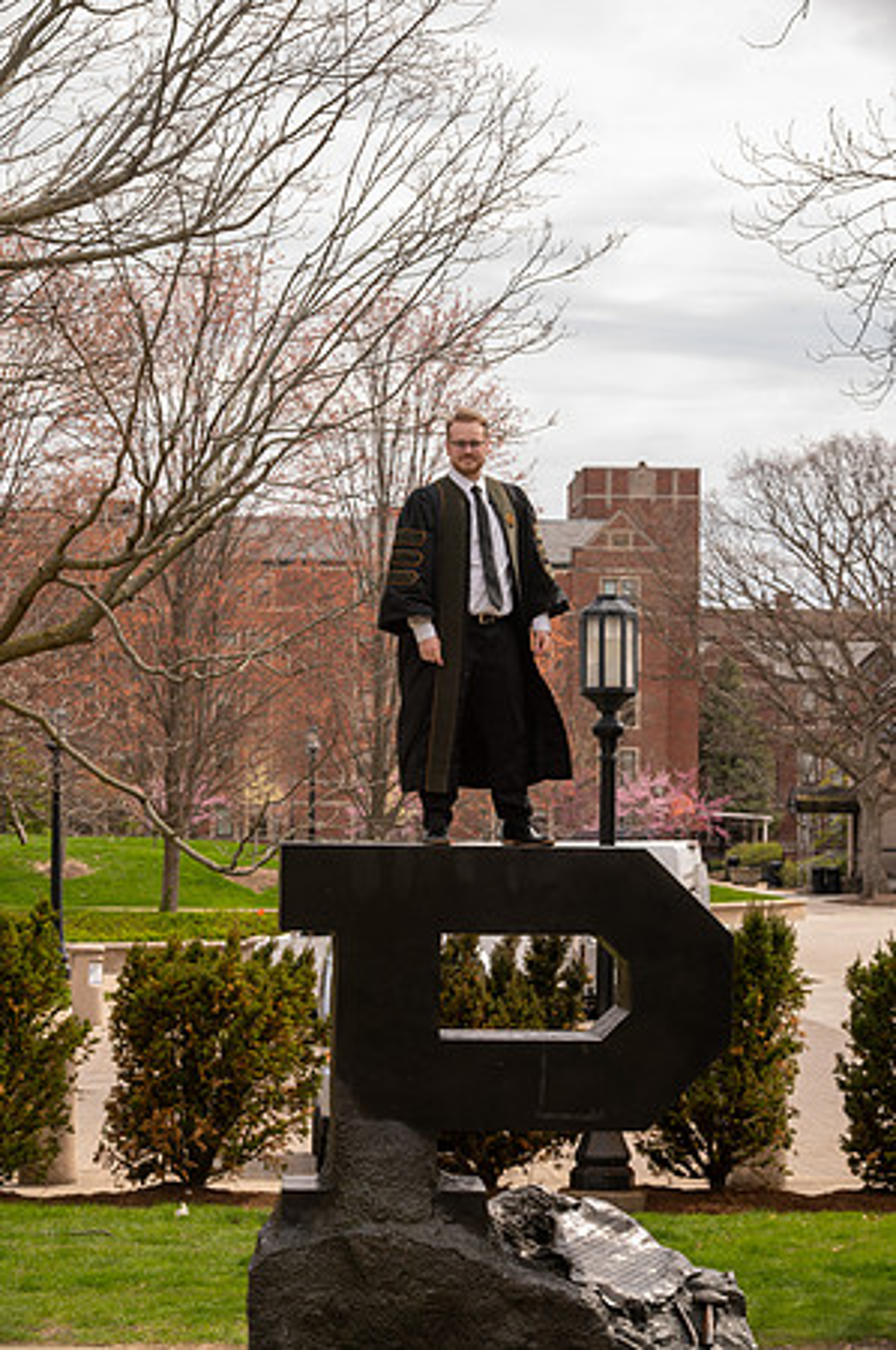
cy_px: 675
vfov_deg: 20.0
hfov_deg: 13.4
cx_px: 448
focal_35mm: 102
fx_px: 3817
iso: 125
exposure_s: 1/60
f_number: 9
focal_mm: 102
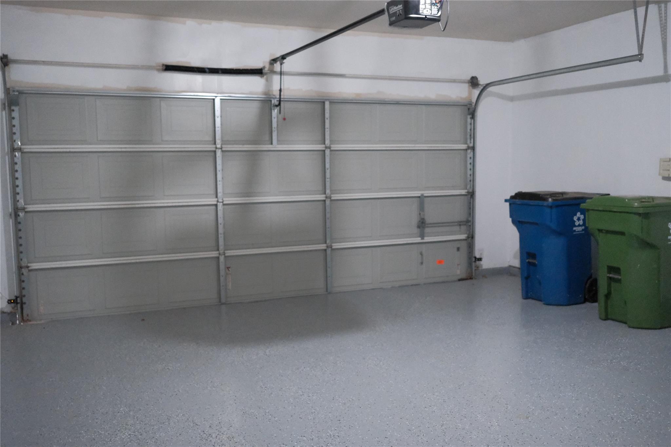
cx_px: 336
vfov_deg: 37.8
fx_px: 652
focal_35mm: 35
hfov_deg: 54.4
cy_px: 224
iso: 8000
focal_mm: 23
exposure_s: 1/125
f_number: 2.8
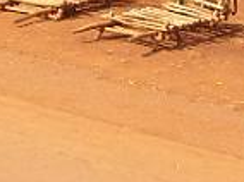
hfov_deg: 11.4
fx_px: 1217
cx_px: 127
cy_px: -104
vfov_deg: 8.3
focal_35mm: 173
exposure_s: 1/647
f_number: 2.8
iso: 64
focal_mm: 5.7
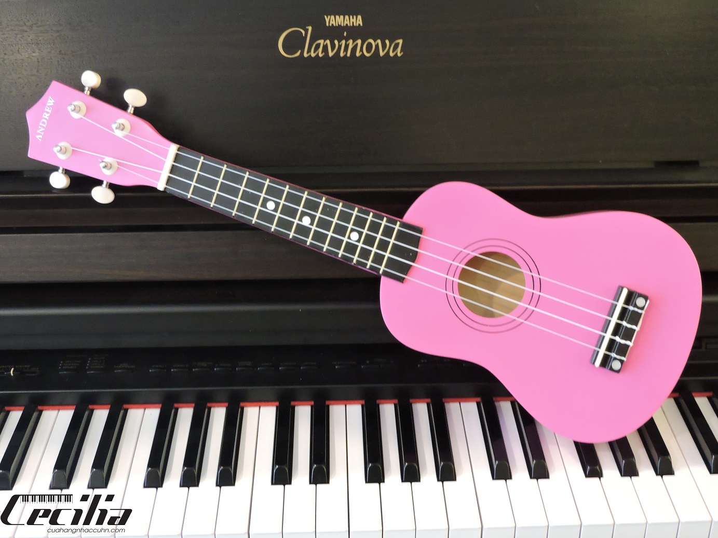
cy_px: 269
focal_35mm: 50
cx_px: 359
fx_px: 1037
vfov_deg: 29.1
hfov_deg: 38.2
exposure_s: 1/10
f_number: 3.6
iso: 800
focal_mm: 8.9
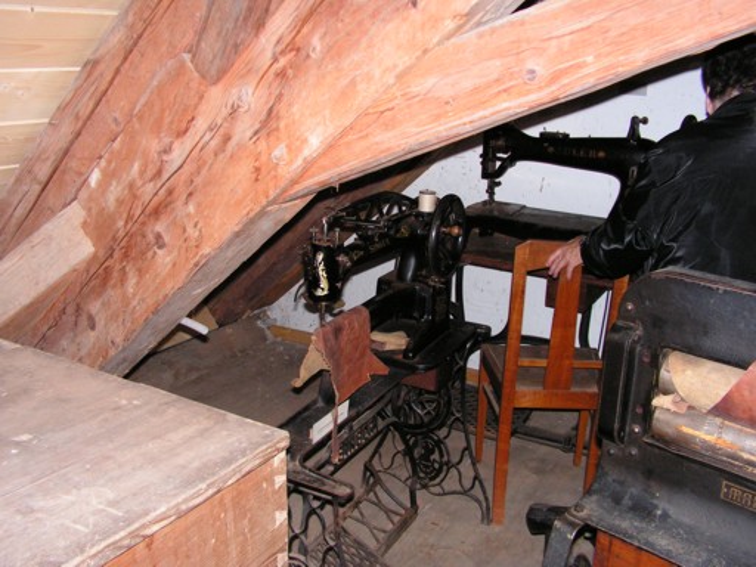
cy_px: 284
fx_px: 786
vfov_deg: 39.7
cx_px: 378
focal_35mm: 36
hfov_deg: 51.4
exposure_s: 1/40
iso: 200
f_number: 3.2
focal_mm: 6
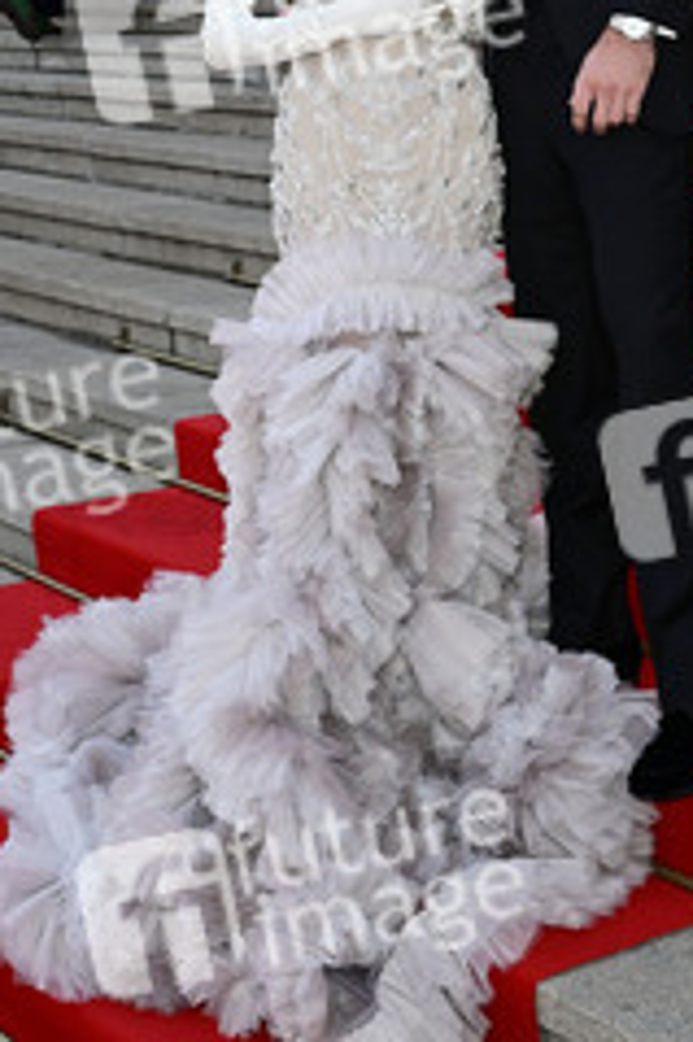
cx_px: 427
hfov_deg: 21.8
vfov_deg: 31.7
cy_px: 240
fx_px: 1793
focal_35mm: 62
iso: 3200
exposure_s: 1/250
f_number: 5.6
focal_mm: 37
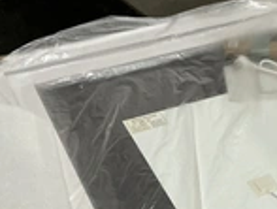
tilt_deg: -46.1
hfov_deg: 24.3
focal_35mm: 76
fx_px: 610
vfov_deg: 18.7
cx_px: 285
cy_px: 233
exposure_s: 1/60
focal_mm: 3
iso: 160
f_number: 1.8
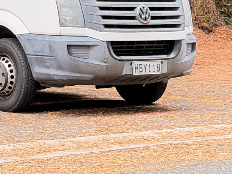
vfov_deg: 9.0
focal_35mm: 159
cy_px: -110
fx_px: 1066
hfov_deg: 12.2
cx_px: -34
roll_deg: -1.8
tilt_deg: +4.7
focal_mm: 6.76
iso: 160
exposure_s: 1/155
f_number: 1.78
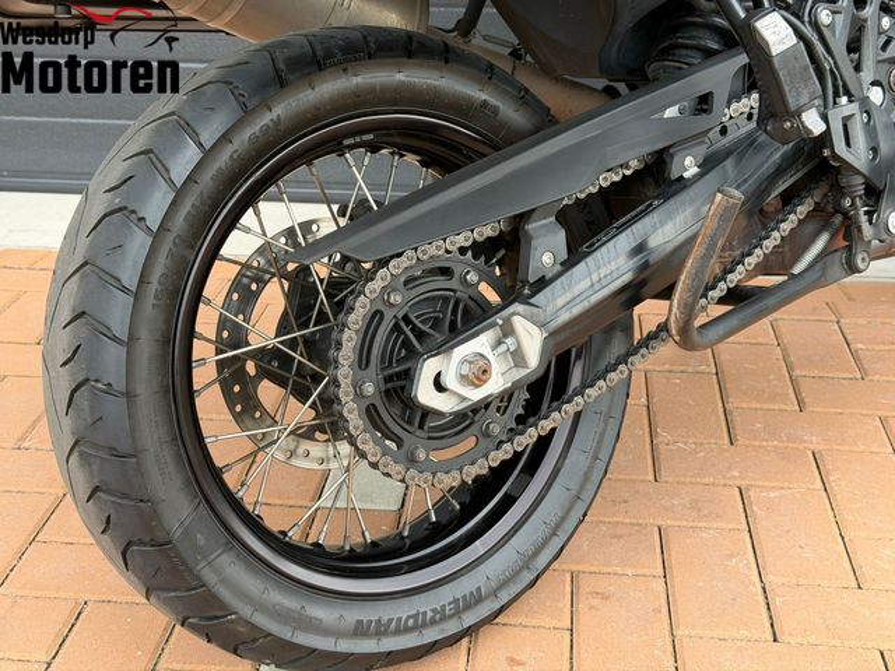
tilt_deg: -21.7
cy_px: 336
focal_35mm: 48
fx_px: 1241
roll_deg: -0.7
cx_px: 448
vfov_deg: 30.3
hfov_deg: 39.7
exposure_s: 1/223
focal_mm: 6.76
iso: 50
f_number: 1.78
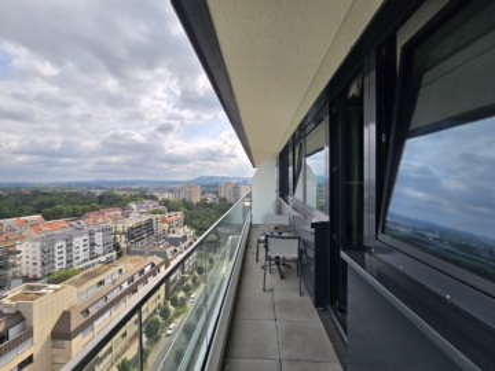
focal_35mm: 13
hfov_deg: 106.2
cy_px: 186
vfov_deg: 89.9
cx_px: 248
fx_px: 186
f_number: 2.2
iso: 50
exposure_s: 1/2000
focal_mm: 2.2
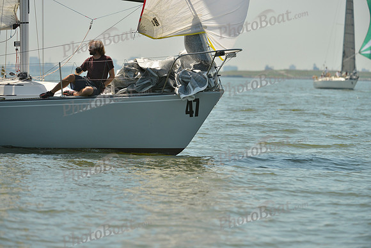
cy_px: 124
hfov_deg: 8.2
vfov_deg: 5.5
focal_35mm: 250
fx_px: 2577
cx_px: 186
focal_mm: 250
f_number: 5.6
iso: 200
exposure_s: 1/1250
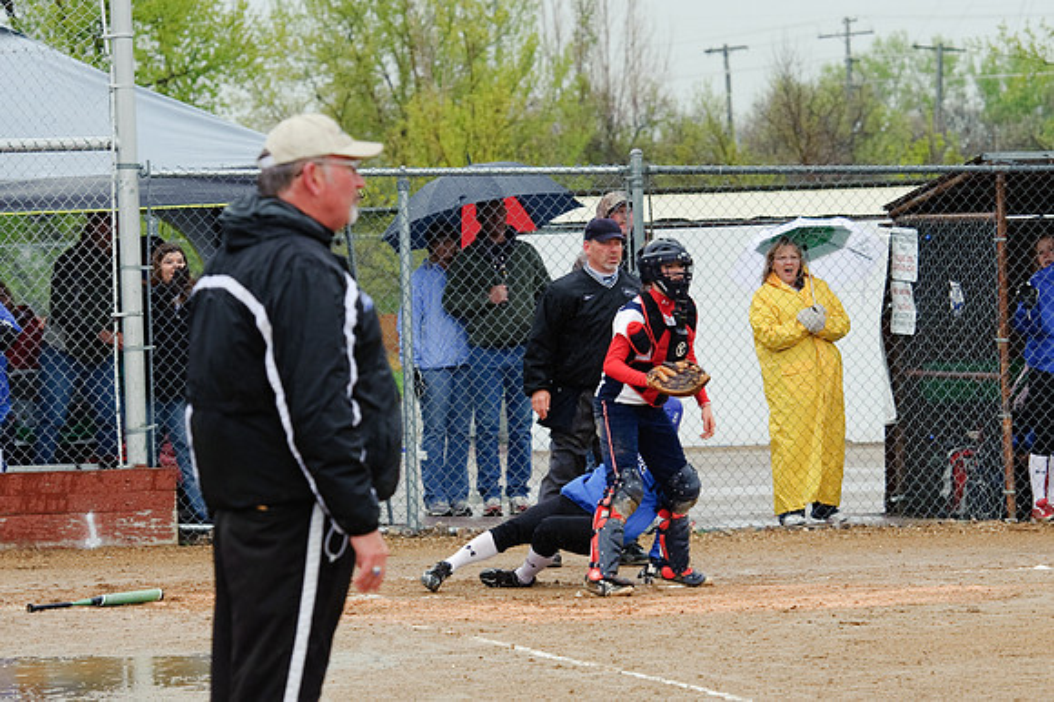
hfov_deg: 15.2
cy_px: 351
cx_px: 527
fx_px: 3950
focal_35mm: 135
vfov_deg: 10.1
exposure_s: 1/1000
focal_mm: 135
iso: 400
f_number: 5.6
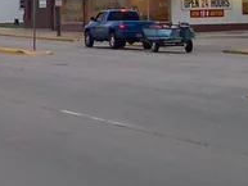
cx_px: -128
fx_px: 1097
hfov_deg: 12.3
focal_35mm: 153
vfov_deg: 9.5
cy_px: -62
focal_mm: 5.6
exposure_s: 1/125
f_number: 2.8
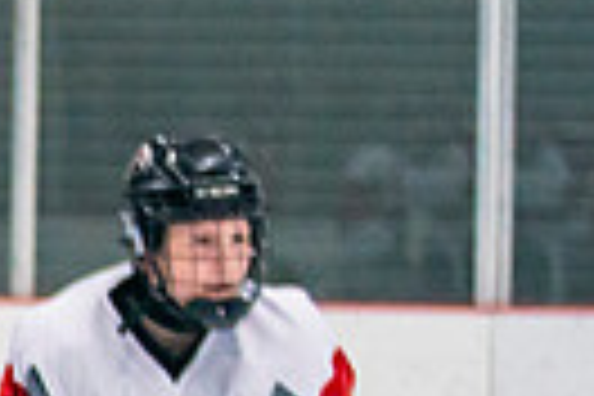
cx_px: -1121
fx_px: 10130
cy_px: 706
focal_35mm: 614
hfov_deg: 3.3
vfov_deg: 2.2
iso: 2000
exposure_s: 1/640
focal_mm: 88
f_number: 2.8
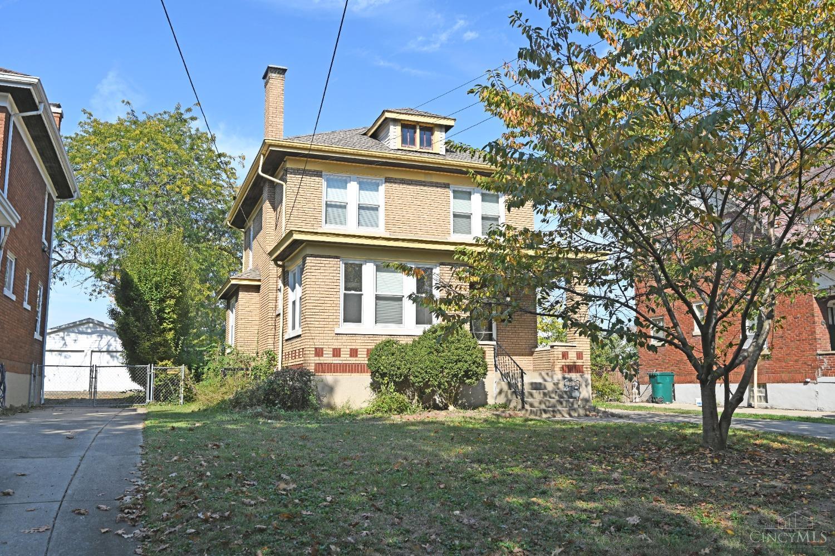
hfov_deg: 61.9
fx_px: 696
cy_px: 278
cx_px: 418
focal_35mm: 30
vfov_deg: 43.6
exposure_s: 1/400
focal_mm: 30
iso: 100
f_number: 7.1
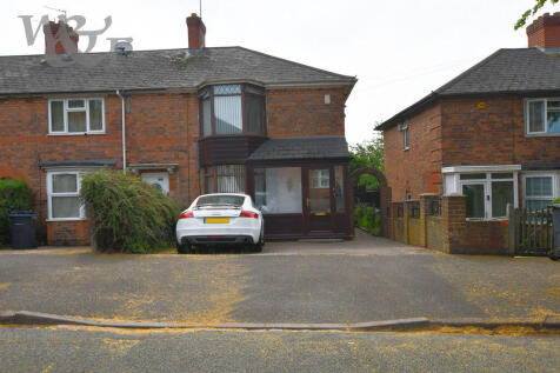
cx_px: 280
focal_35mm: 30
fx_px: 466
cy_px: 186
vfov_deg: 43.6
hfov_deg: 61.9
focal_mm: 20
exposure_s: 1/250
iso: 140
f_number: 8
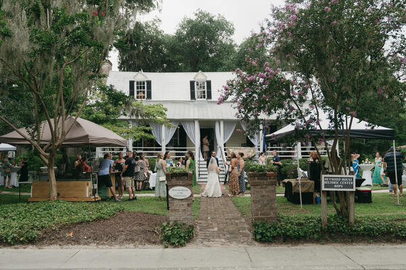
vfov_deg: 38.9
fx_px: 383
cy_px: 135
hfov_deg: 55.8
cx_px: 203
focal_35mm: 34
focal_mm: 34
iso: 500
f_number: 3.5
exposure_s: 1/400
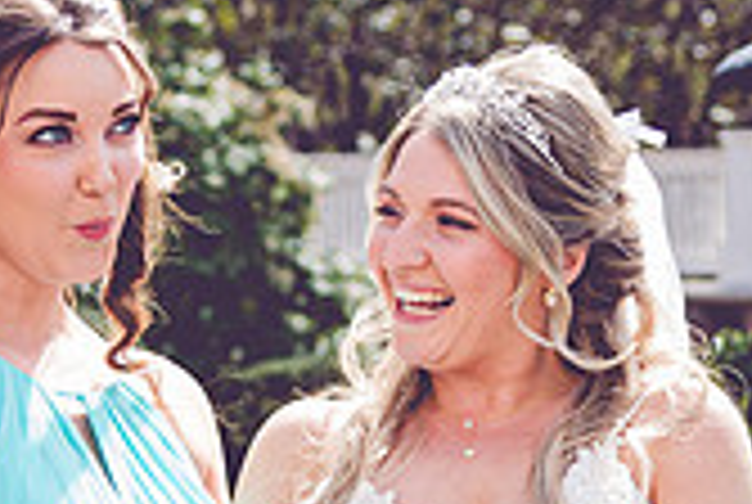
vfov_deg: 6.6
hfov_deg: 9.9
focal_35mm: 208
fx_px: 4353
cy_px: 398
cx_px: 563
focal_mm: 58
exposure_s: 1/200
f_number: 4
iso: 80
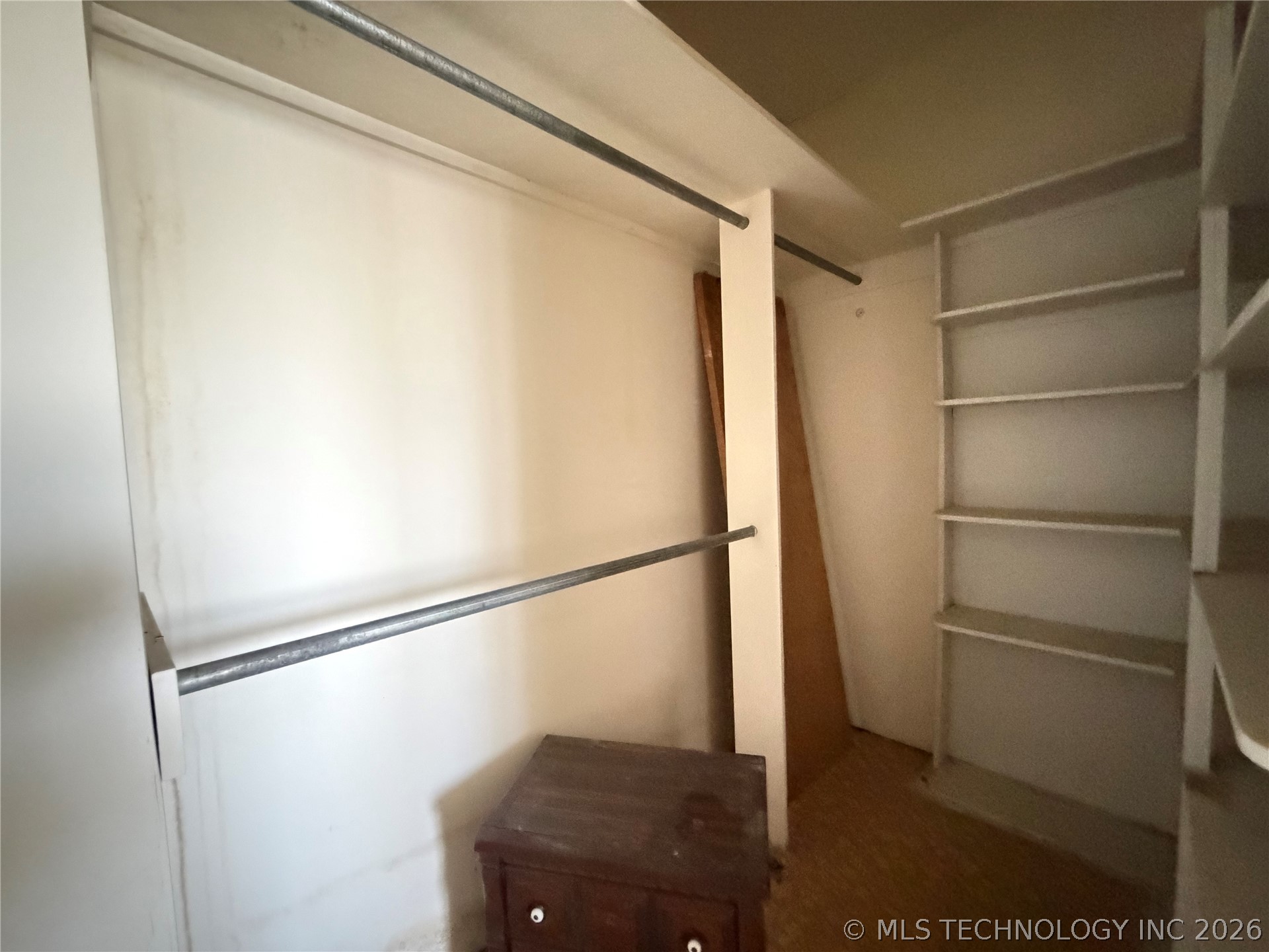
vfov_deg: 85.7
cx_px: 634
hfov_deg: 102.1
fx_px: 513
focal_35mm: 14
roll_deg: +1.7
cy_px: 476
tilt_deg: -3.9
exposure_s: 1/19
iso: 3200
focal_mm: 2.22
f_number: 2.2
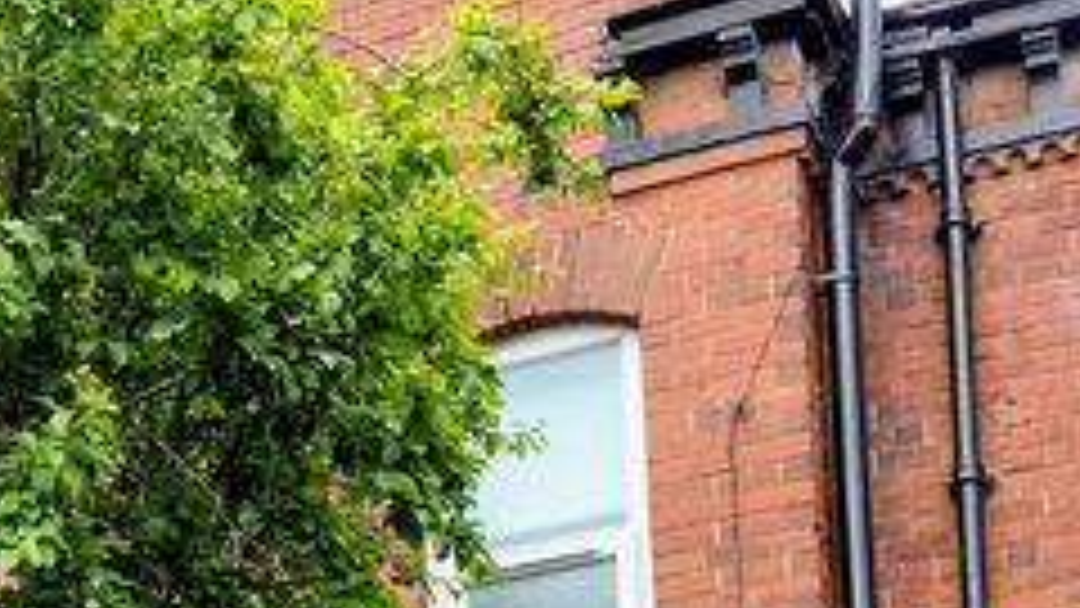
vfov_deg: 10.6
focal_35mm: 107
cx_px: 81
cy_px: 1103
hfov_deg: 19.6
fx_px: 3064
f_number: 1.8
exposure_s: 1/2816
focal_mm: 5.4
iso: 80
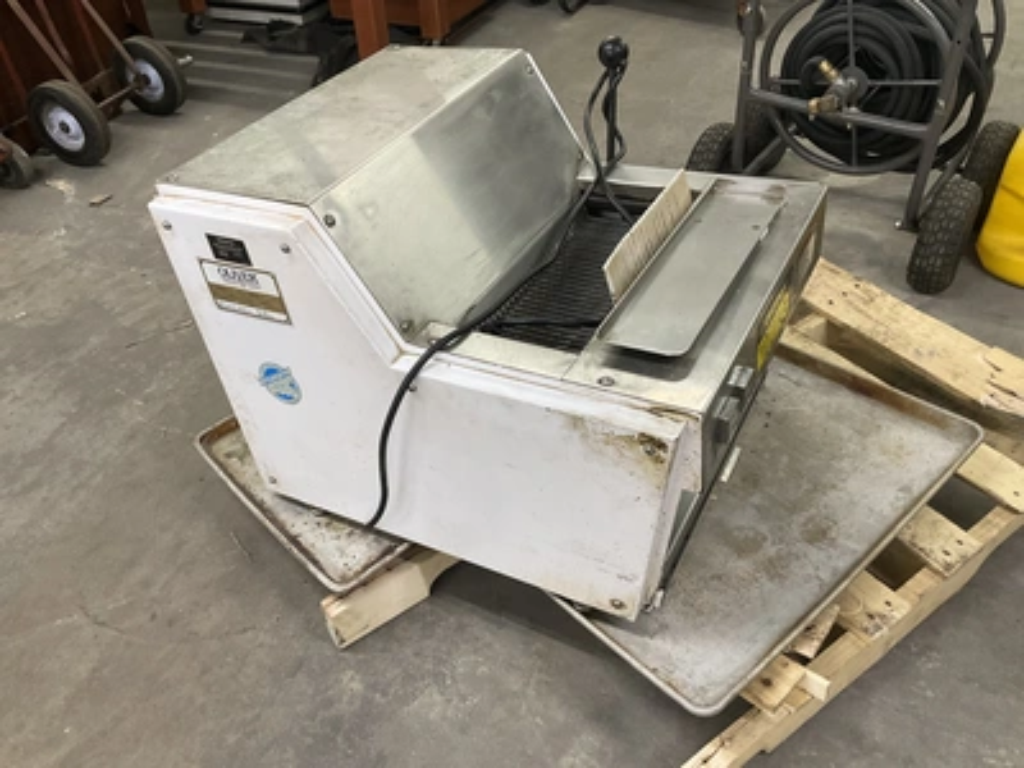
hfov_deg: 61.7
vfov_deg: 48.2
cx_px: 512
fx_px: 858
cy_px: 384
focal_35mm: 29
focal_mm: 3
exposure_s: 1/60
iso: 80
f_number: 1.8
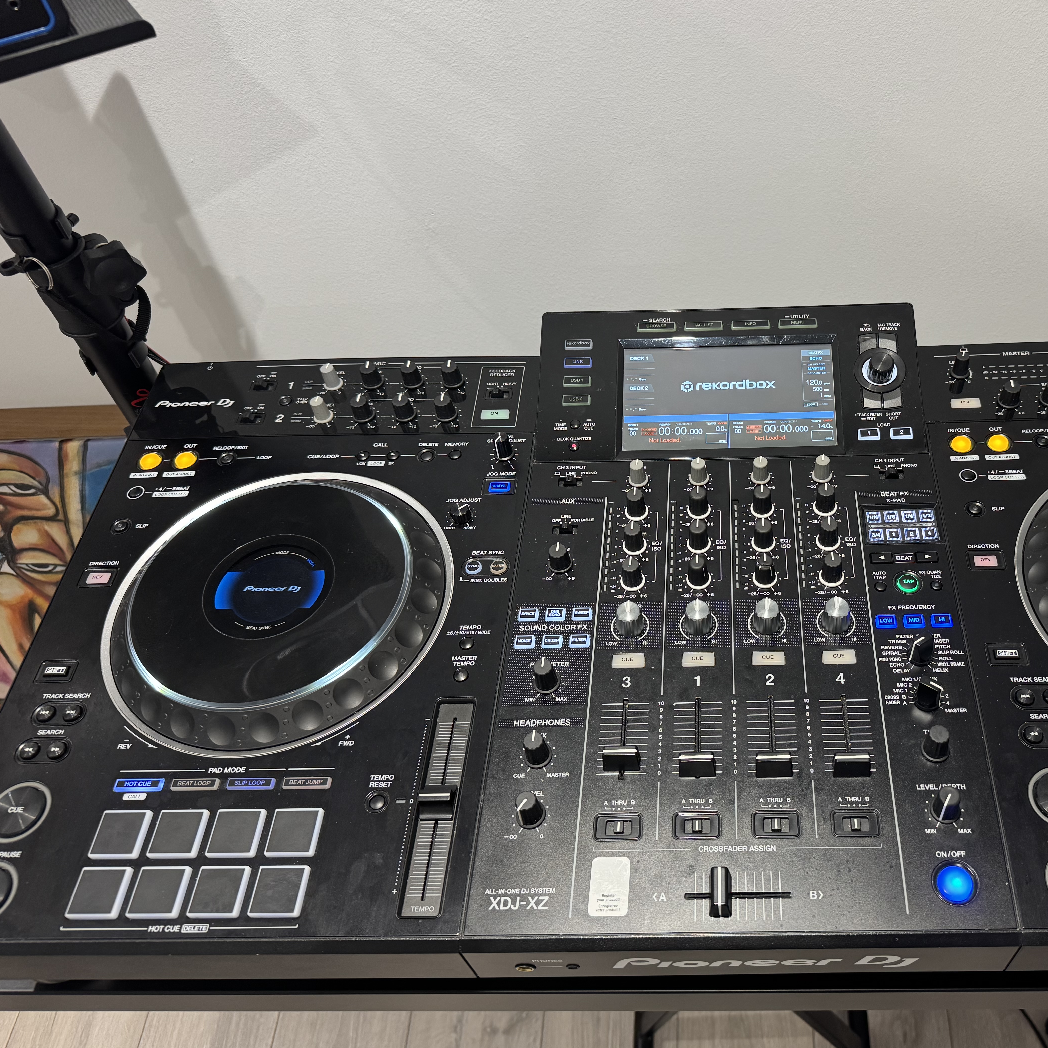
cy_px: 531
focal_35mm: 29
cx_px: 711
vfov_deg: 55.6
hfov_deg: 54.3
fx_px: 993
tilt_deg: -52.2
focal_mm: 6.76
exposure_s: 1/48
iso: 200
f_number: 1.78
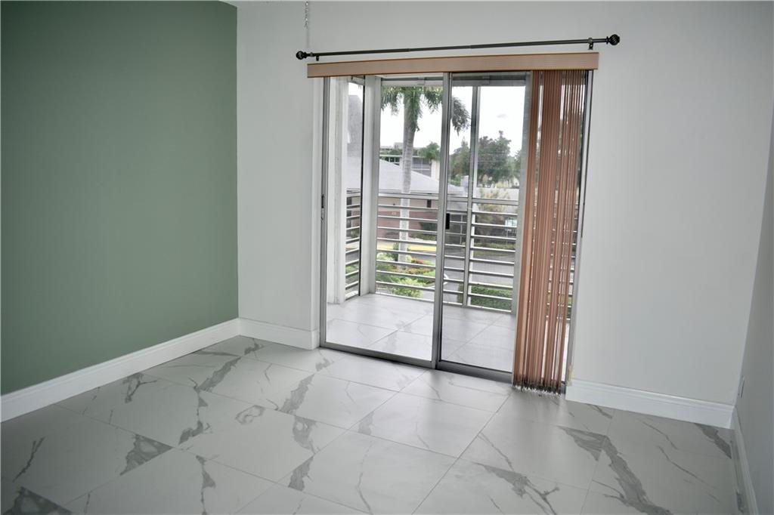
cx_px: 387
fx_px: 580
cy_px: 258
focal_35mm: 27
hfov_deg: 67.4
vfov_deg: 47.9
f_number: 3.5
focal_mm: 18
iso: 100
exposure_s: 1/200
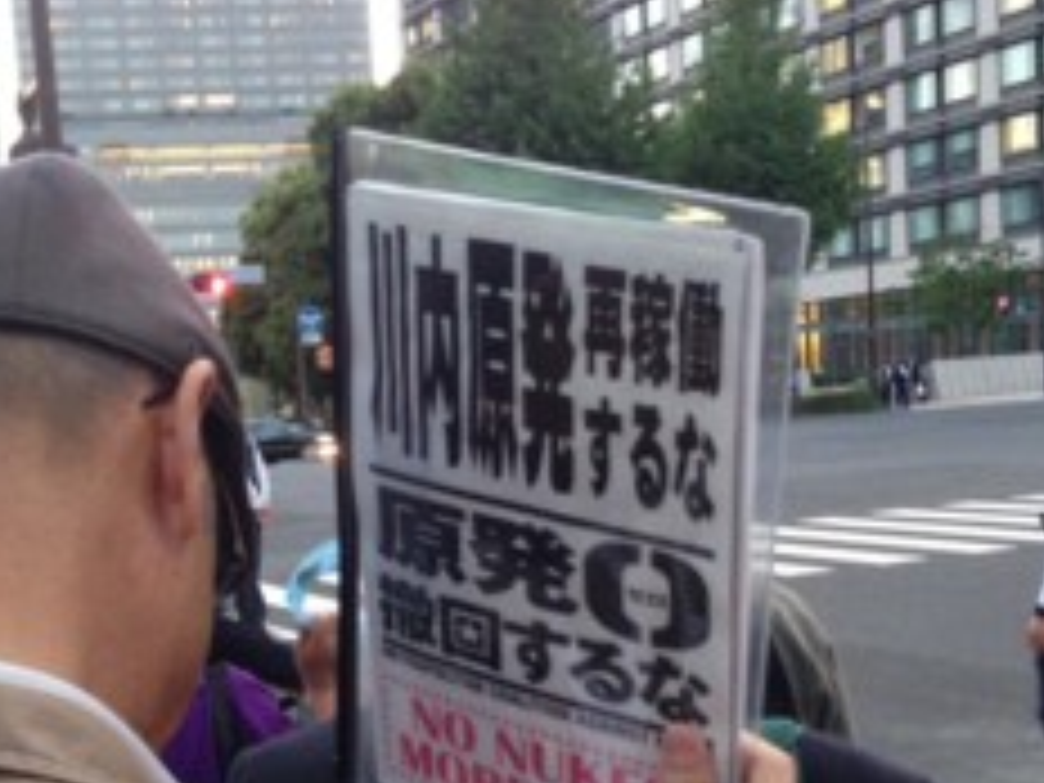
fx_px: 1930
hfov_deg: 30.3
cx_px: 482
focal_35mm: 64
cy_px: 652
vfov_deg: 22.5
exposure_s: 1/20
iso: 160
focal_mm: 4.12
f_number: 2.4
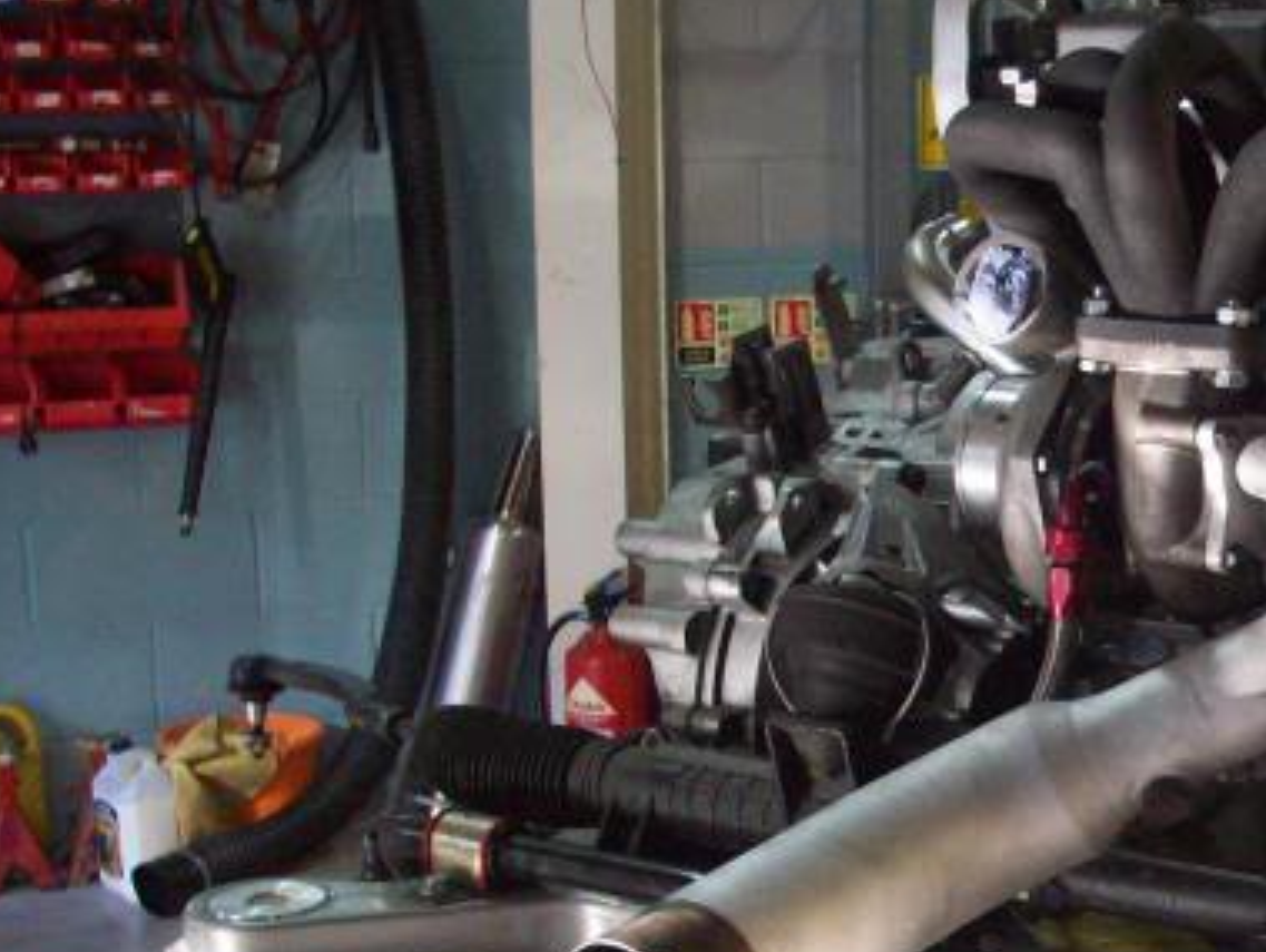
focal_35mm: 78
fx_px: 2855
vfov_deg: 18.9
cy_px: 661
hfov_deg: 23.7
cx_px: 1323
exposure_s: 1/51.7
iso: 160
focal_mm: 6.2
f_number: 2.8
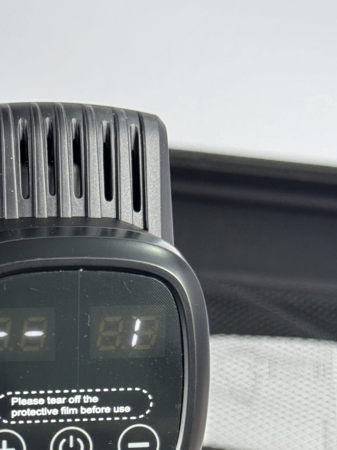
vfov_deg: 19.2
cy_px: 426
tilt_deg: -49.4
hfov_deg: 14.7
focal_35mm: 100
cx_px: 53
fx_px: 1298
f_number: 1.78
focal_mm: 6.76
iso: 100
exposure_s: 1/101
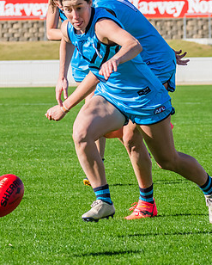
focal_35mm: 454
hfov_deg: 3.4
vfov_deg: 4.3
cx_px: 51
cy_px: 100
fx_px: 3555
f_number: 10
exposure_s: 1/1250
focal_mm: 190
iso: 800
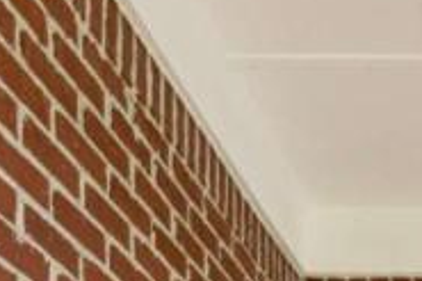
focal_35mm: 91
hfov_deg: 19.8
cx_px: 609
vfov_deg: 11.5
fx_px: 1066
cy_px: 733
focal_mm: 14
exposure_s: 1/400
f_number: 8
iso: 400
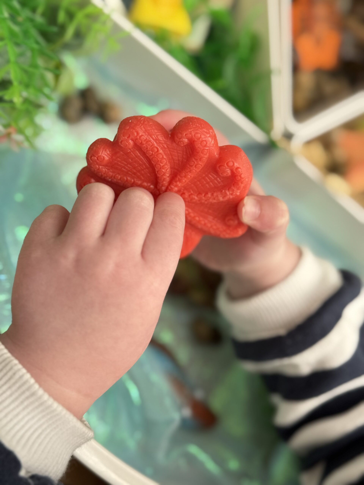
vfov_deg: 39.7
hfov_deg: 30.3
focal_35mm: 48
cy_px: 242
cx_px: 182
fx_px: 673
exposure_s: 1/298
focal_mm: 6.76
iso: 64
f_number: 1.78
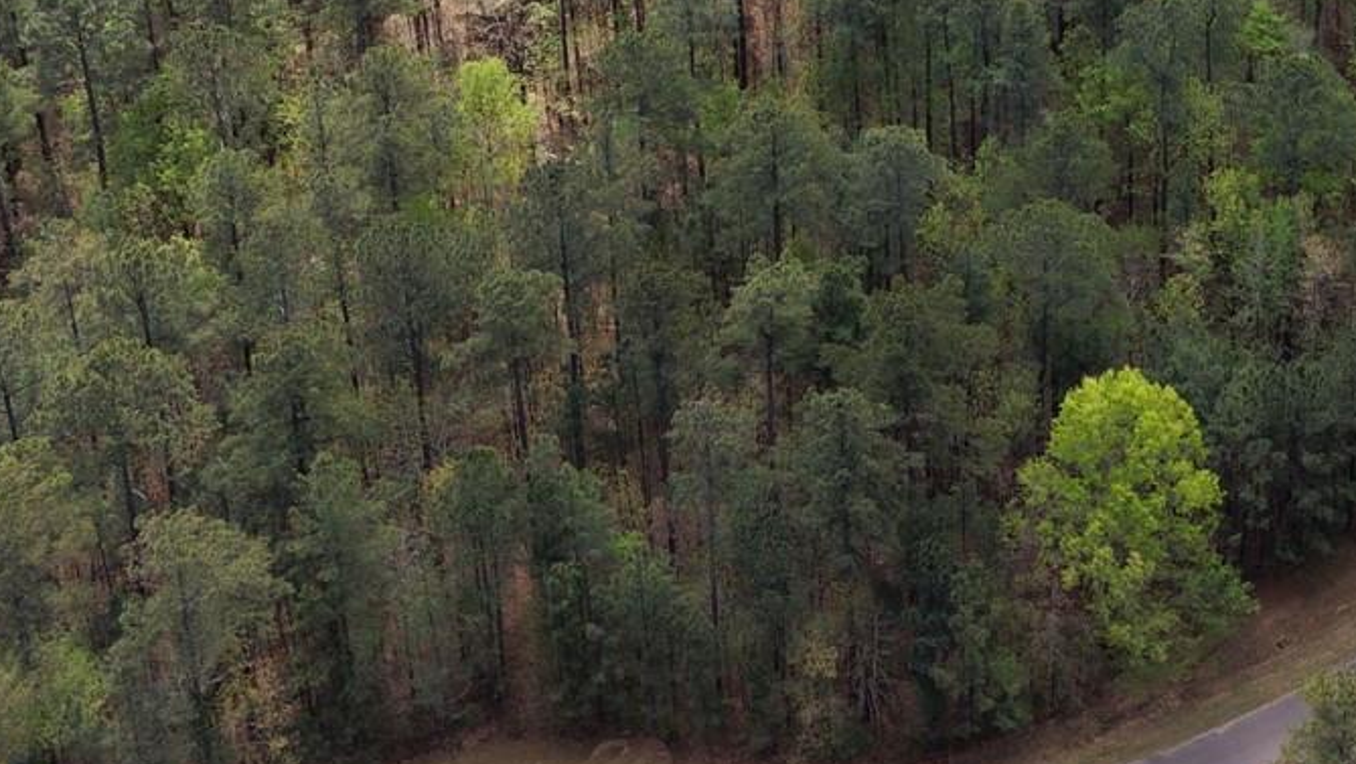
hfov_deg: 26.1
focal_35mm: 80
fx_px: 2878
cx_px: 1046
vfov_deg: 13.8
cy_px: -537
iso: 100
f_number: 1.8
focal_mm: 8.67
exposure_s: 1/160
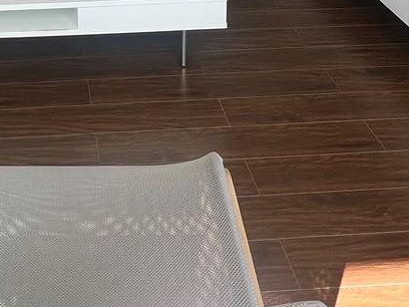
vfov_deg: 20.9
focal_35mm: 51
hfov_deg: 35.8
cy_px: -228
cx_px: 63
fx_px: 603
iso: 32
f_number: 1.8
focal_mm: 1.57
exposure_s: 1/99
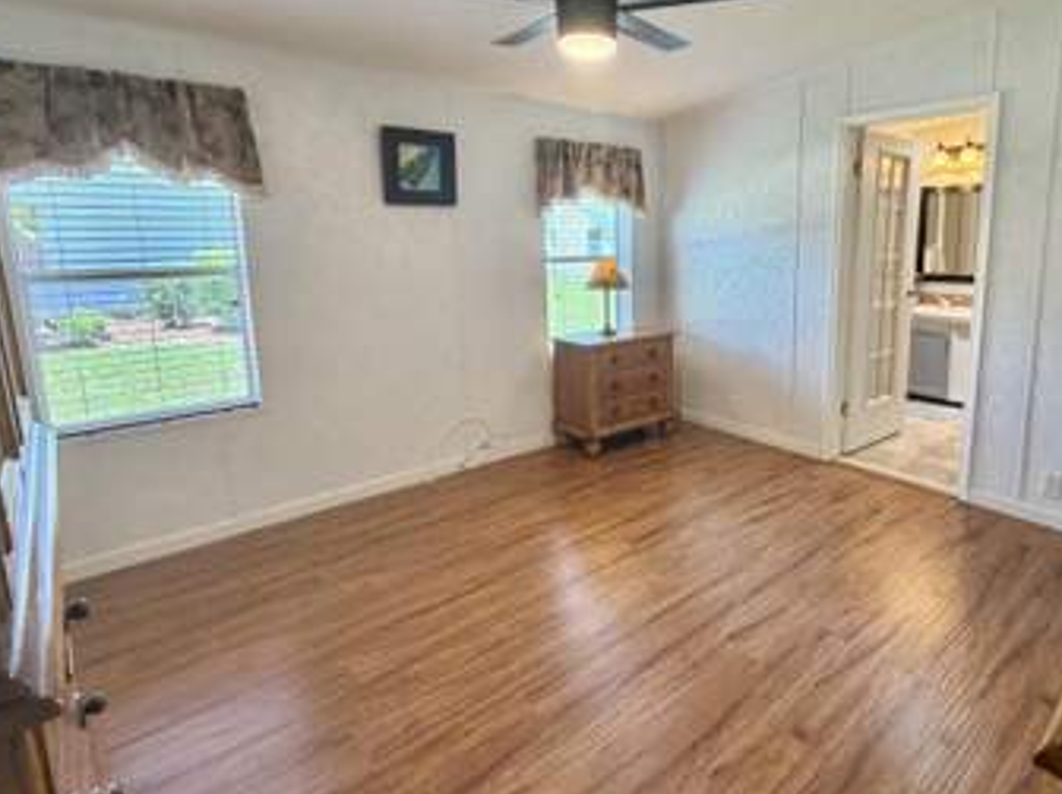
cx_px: 667
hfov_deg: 80.2
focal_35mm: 20
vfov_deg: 65.4
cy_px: 331
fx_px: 613
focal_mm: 2.22
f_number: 2.2
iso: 320
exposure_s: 1/120
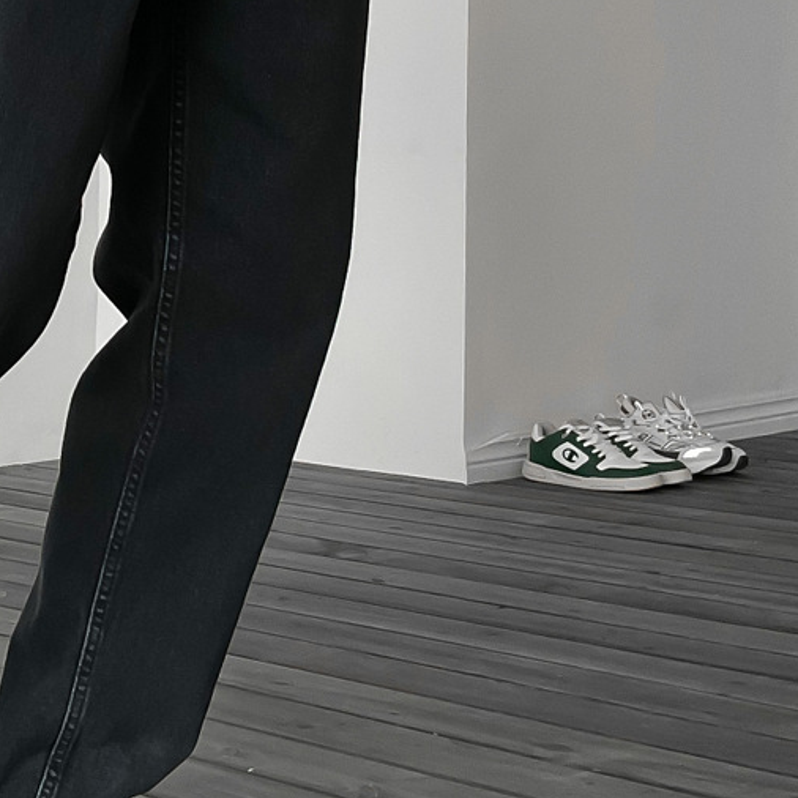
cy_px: 211
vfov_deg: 21.2
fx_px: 2113
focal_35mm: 81
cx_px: 109
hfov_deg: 21.0
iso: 64
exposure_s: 1/90
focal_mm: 3
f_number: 1.8
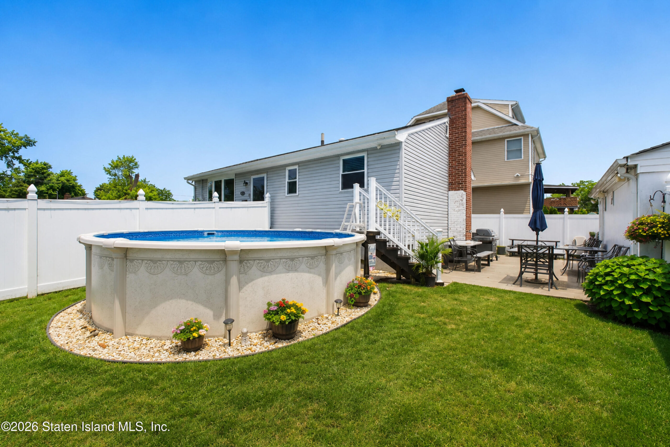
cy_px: 224
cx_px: 335
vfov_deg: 77.3
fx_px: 279
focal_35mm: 15
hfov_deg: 100.4
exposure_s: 1/100
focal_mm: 10
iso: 320
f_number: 9
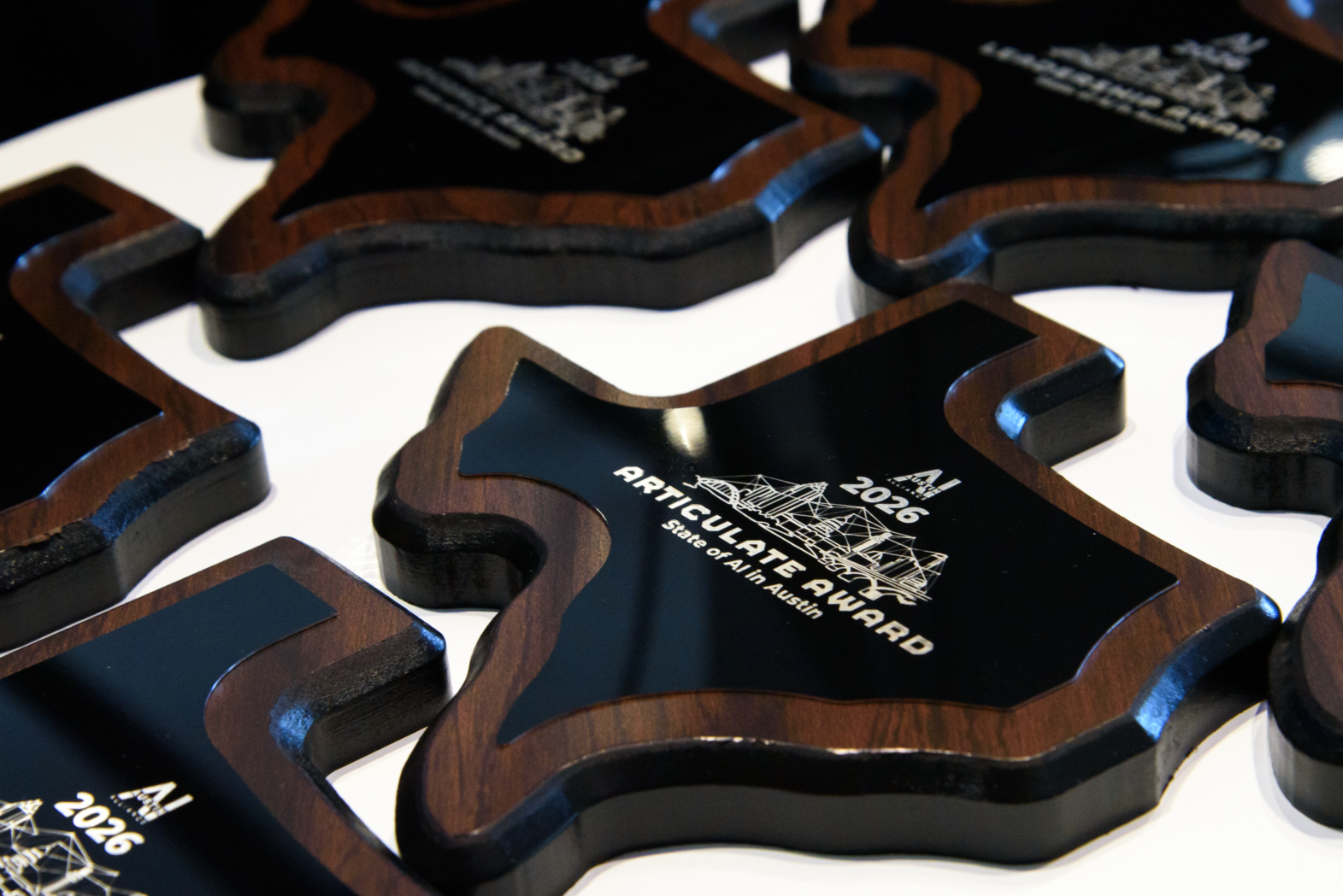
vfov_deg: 13.6
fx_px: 3769
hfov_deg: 20.2
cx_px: 742
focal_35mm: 101
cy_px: 498
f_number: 8
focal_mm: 62
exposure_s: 1/160
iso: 1600
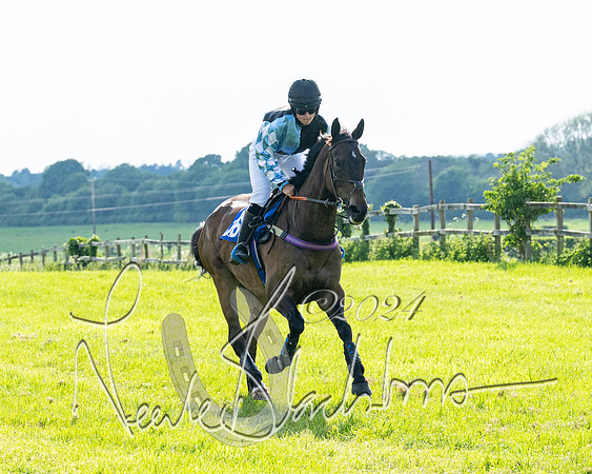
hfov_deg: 8.0
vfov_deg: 6.4
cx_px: 304
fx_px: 4246
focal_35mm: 242
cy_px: 188
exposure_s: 1/3200
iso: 400
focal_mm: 98
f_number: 5
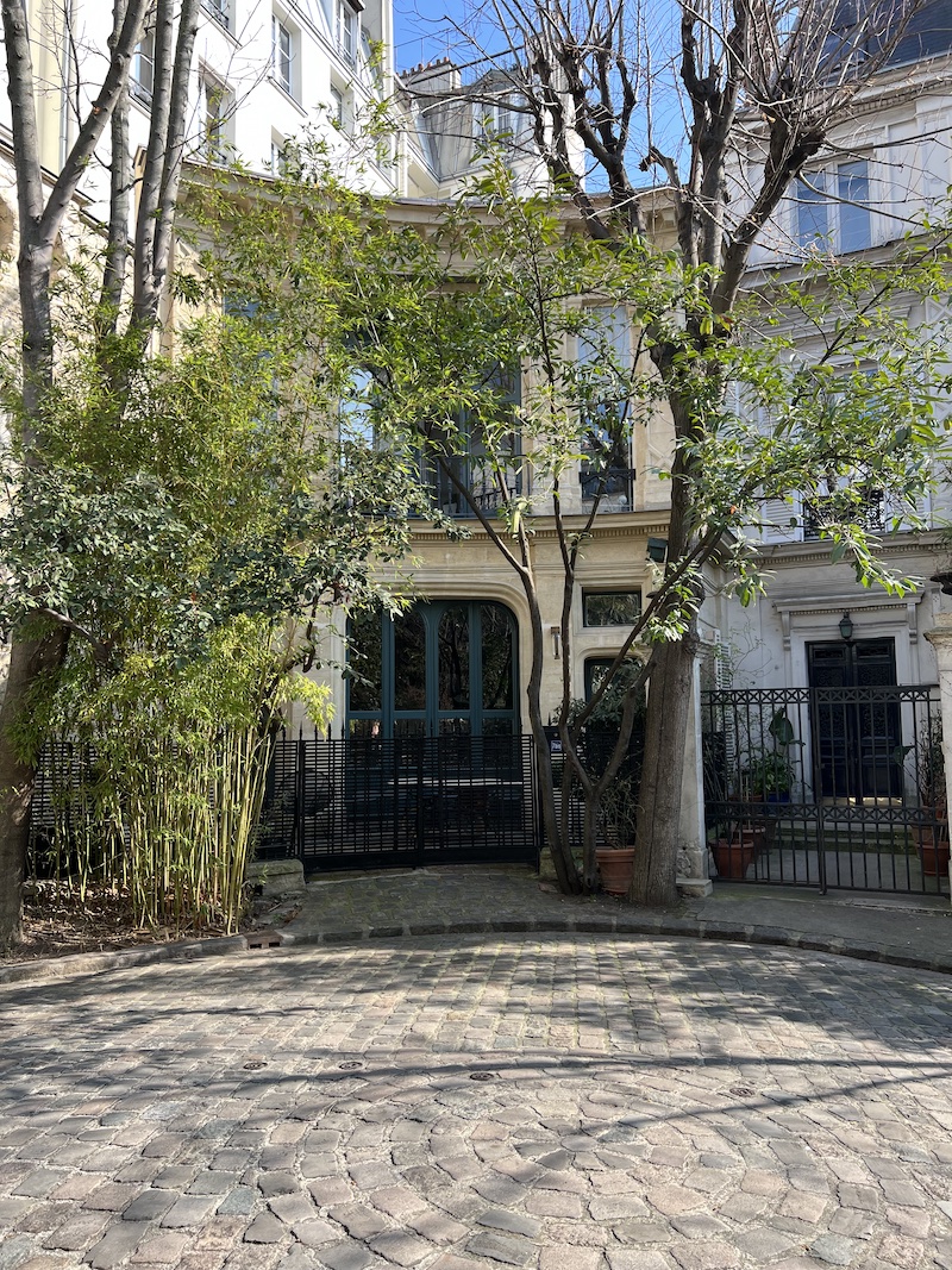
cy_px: 635
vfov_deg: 67.3
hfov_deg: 53.1
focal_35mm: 26
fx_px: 954
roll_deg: +0.2
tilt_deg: +5.5
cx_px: 476
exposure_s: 1/486
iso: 50
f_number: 1.5
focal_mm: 5.7
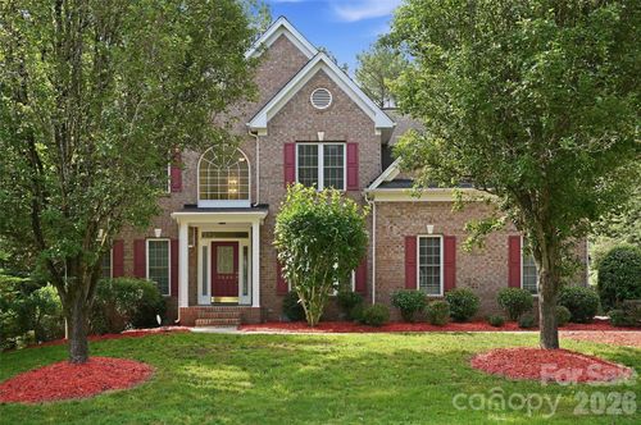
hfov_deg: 53.2
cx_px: 320
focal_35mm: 36
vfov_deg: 36.8
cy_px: 212
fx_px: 640
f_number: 5
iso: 100
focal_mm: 36
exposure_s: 1/100
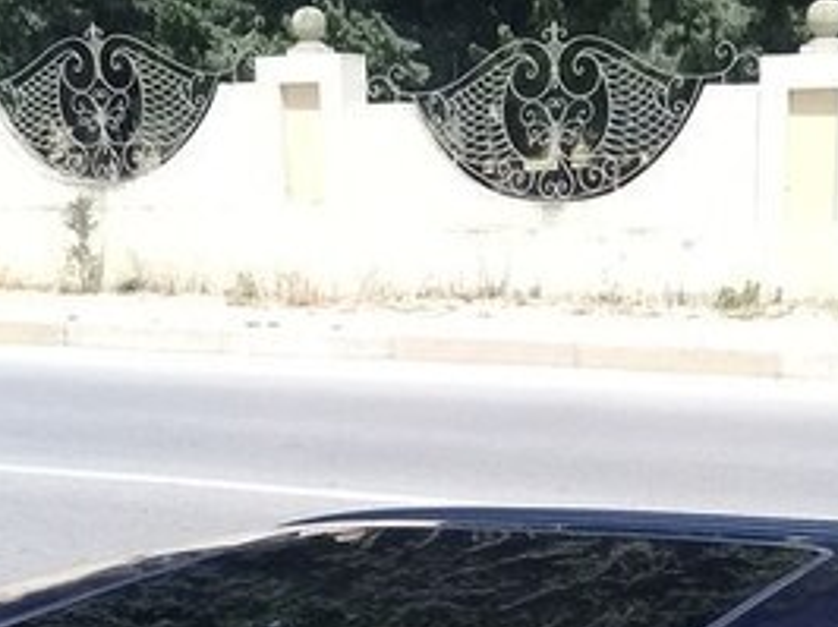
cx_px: 457
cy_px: 774
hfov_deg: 25.3
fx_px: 1862
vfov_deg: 18.1
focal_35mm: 77
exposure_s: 1/772
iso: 50
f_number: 2.2
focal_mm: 3.3
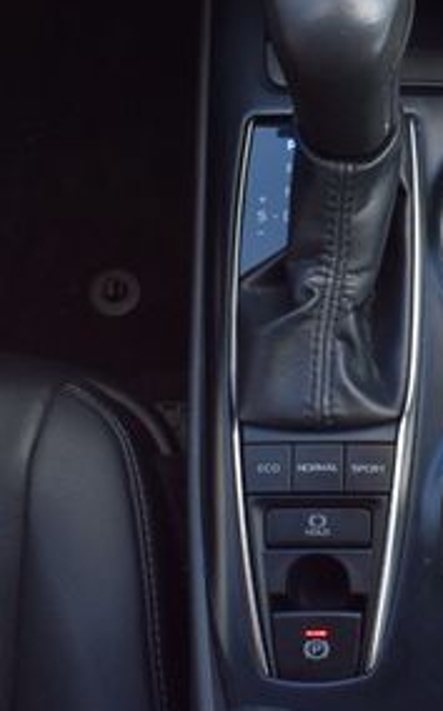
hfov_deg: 19.8
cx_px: 521
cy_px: 350
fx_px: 1200
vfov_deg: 33.0
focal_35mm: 62
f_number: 9
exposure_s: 1/80
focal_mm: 18
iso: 400
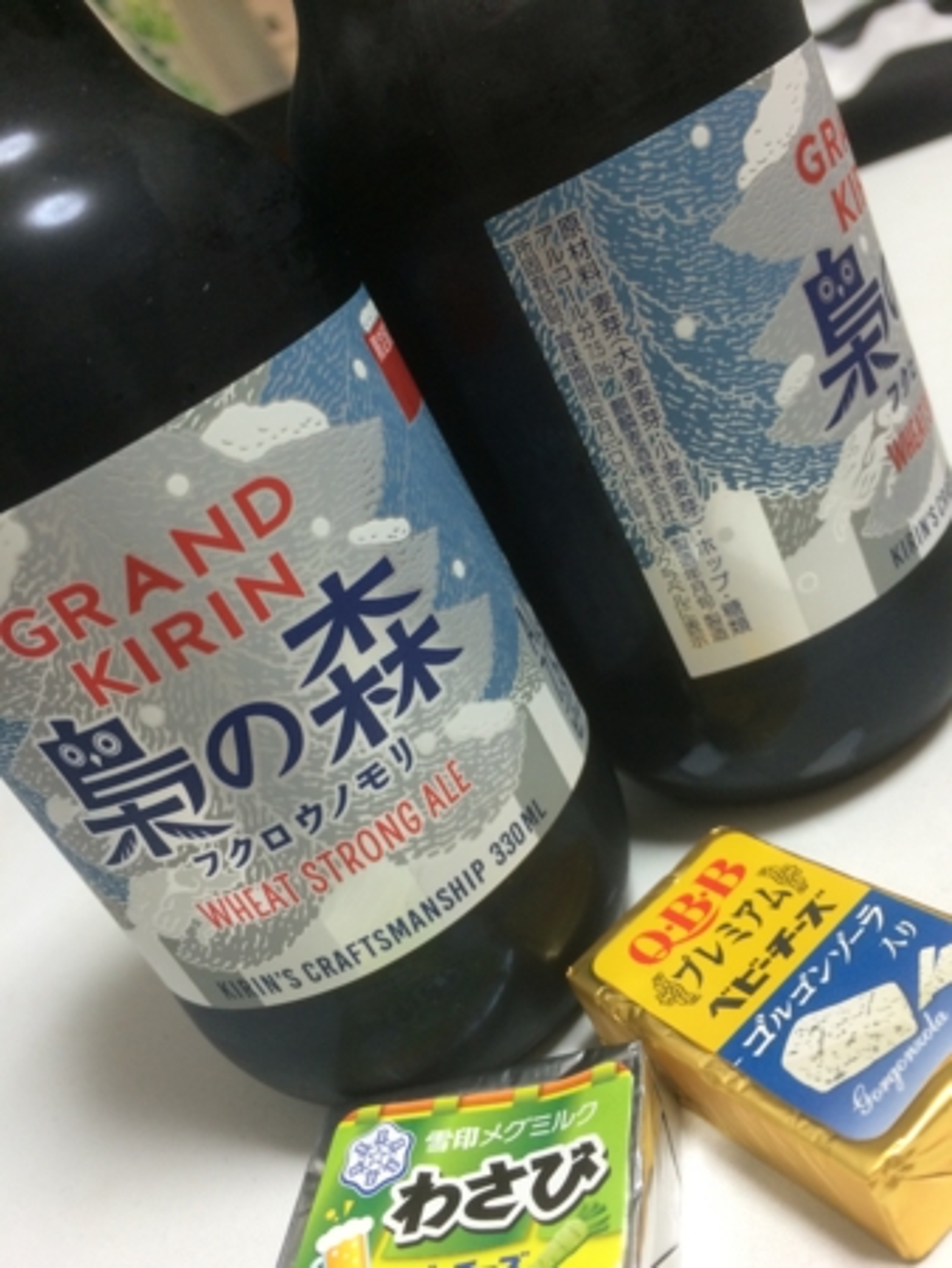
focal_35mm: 29
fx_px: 1062
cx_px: 476
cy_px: 634
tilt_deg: -22.5
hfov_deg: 48.3
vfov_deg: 61.6
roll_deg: +29.3
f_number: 2.2
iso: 125
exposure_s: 1/33
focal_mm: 4.15
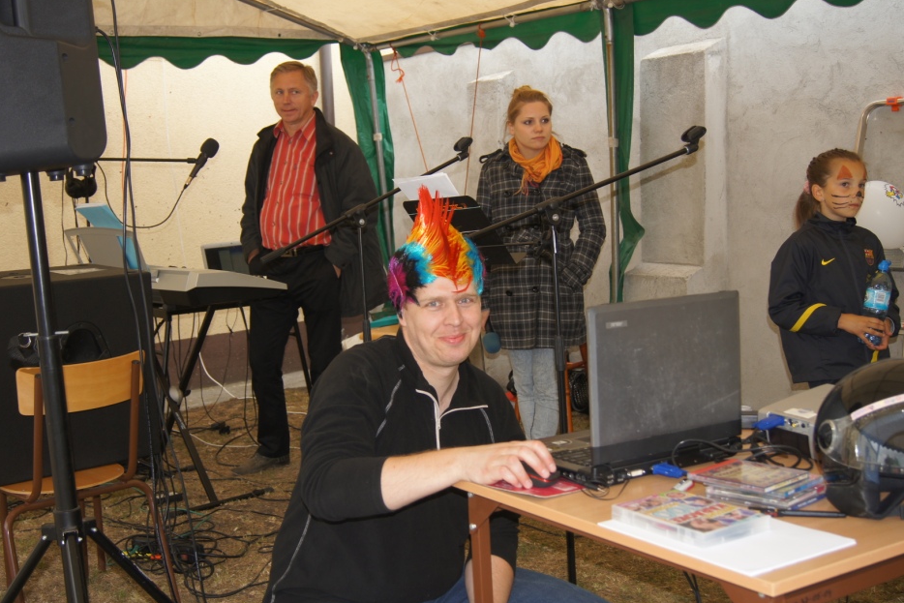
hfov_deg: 42.7
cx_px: 439
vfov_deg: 29.3
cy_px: 300
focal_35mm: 46
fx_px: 1155
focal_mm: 28
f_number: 4.5
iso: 200
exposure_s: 1/60
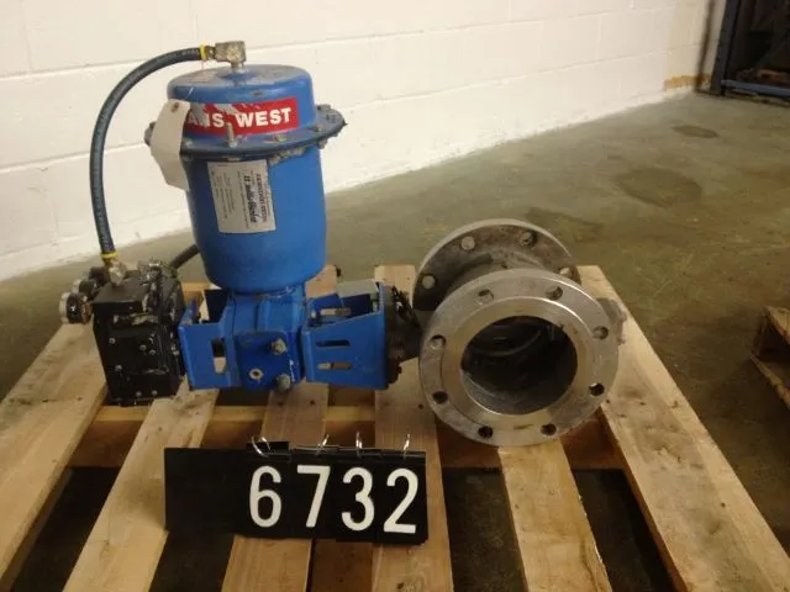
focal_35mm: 35
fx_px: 799
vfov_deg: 40.7
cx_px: 395
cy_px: 296
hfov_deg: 52.6
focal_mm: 4.28
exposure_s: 1/20
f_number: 2.4
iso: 160
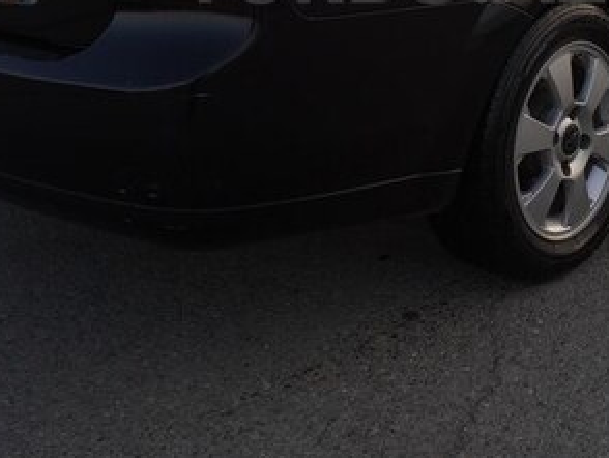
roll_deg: +1.7
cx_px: 394
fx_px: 1144
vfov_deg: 21.6
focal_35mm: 65
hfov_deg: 29.6
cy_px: -28
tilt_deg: -9.5
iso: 32
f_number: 2.2
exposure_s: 1/157
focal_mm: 4.15
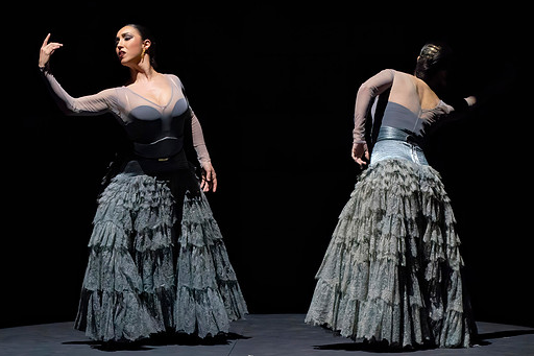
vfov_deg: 2.5
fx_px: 8200
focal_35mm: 553
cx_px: 266
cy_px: 158
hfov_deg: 3.7
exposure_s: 1/400
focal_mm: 391
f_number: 14
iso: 20000
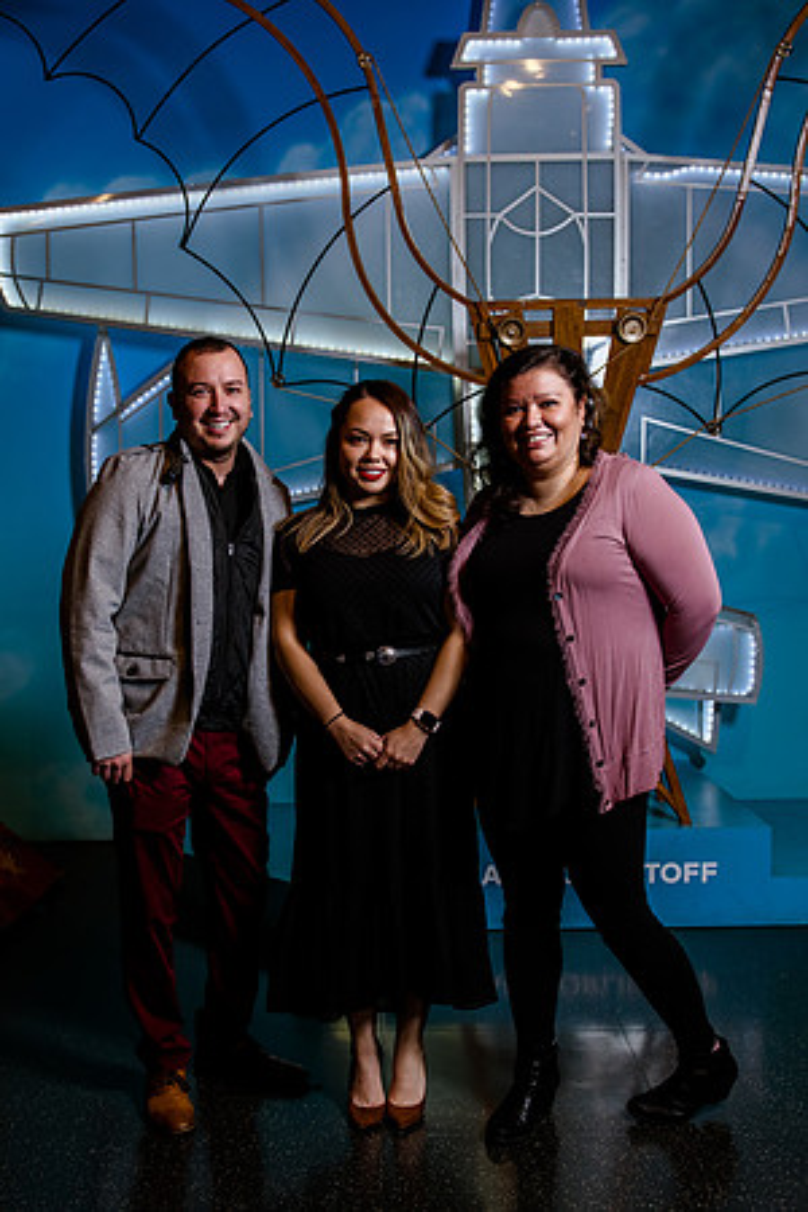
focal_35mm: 42
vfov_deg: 46.4
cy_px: 606
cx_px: 319
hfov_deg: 31.8
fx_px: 1414
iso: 400
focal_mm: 28
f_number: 4
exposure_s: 1/100
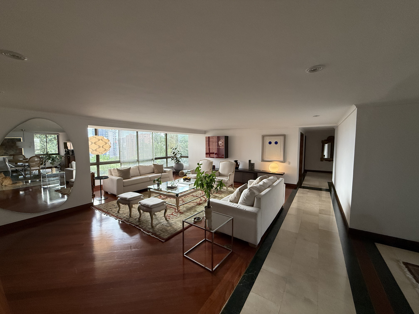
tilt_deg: -3.9
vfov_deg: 85.7
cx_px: 210
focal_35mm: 14
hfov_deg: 102.1
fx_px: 169
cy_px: 157
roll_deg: -0.5
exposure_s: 1/120
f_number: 2.2
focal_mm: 2.22
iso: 200
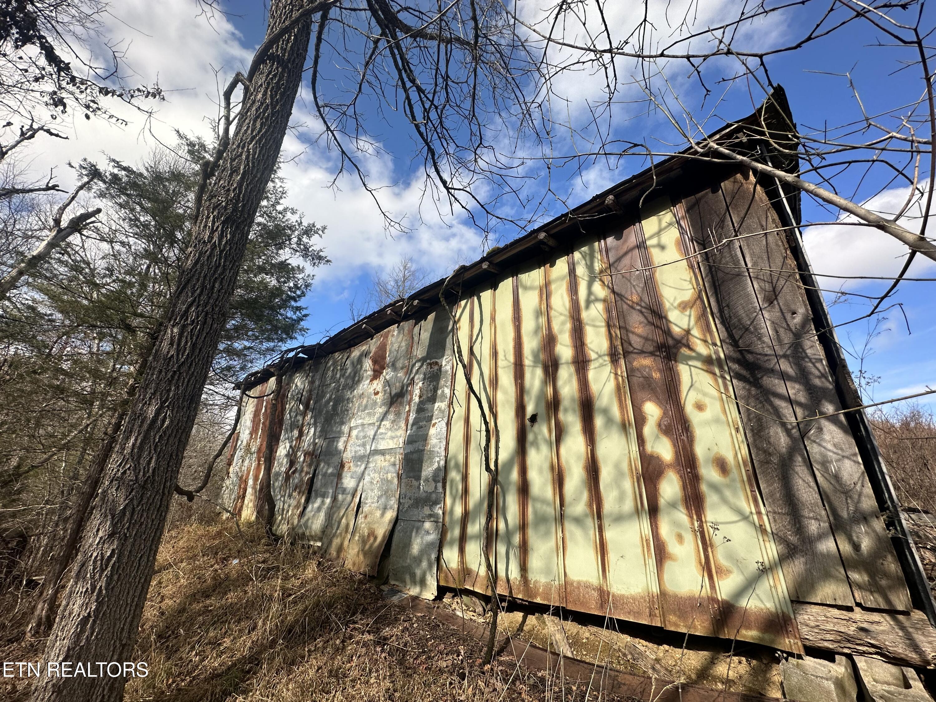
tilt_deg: +20.2
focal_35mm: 14
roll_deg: -1.2
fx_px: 379
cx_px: 468
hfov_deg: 102.1
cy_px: 351
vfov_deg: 85.7
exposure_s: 1/1575
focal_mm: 2.22
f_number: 2.2
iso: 40
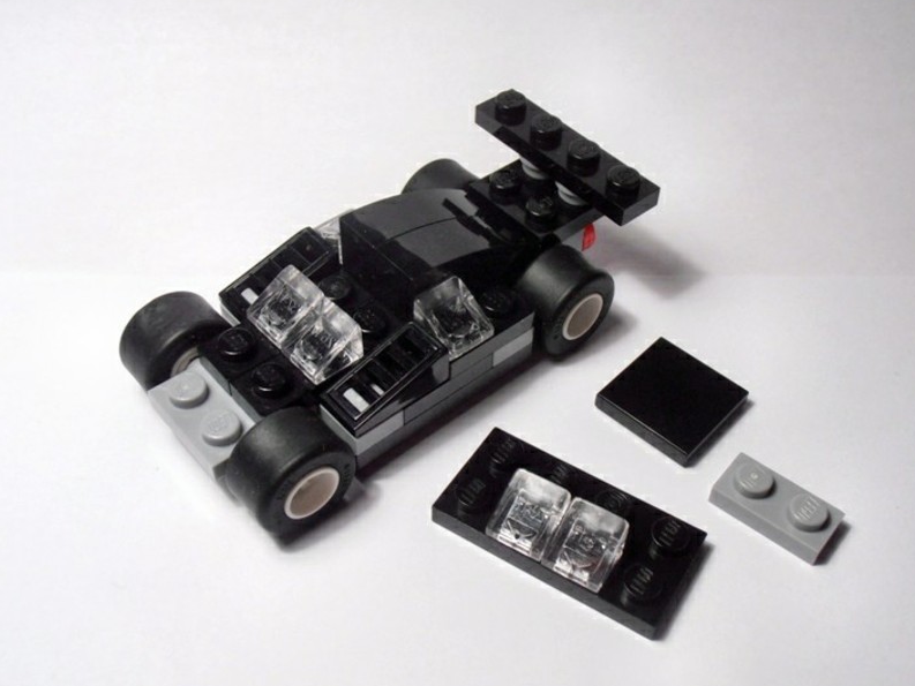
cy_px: 355
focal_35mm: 42
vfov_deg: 34.4
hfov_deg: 44.8
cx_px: 489
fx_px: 1110
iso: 80
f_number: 3.9
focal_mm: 6.61
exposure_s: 1/40
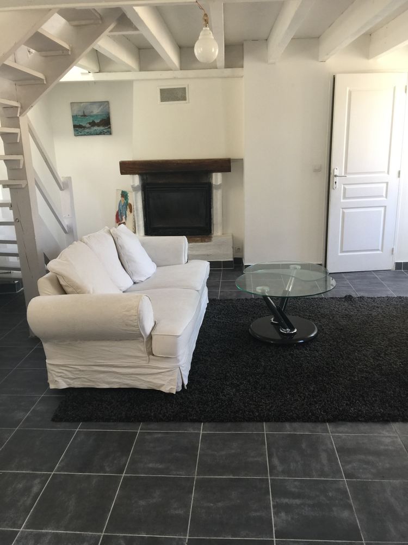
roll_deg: +0.9
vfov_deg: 61.7
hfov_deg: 48.2
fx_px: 456
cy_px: 272
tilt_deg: -15.1
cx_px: 204
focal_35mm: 29
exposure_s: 1/17
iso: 40
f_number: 2.2
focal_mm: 4.15
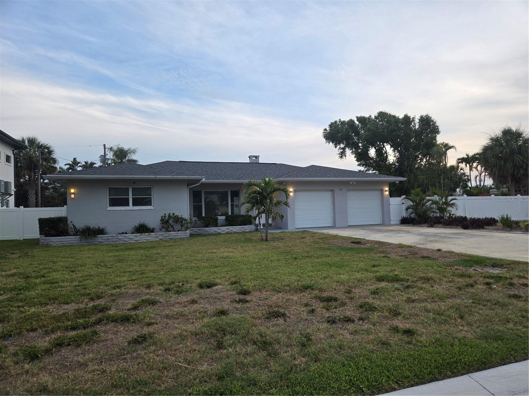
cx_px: 264
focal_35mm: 23
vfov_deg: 58.9
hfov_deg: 73.9
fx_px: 351
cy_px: 198
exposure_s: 1/738
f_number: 1.8
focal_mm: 5.4
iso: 80
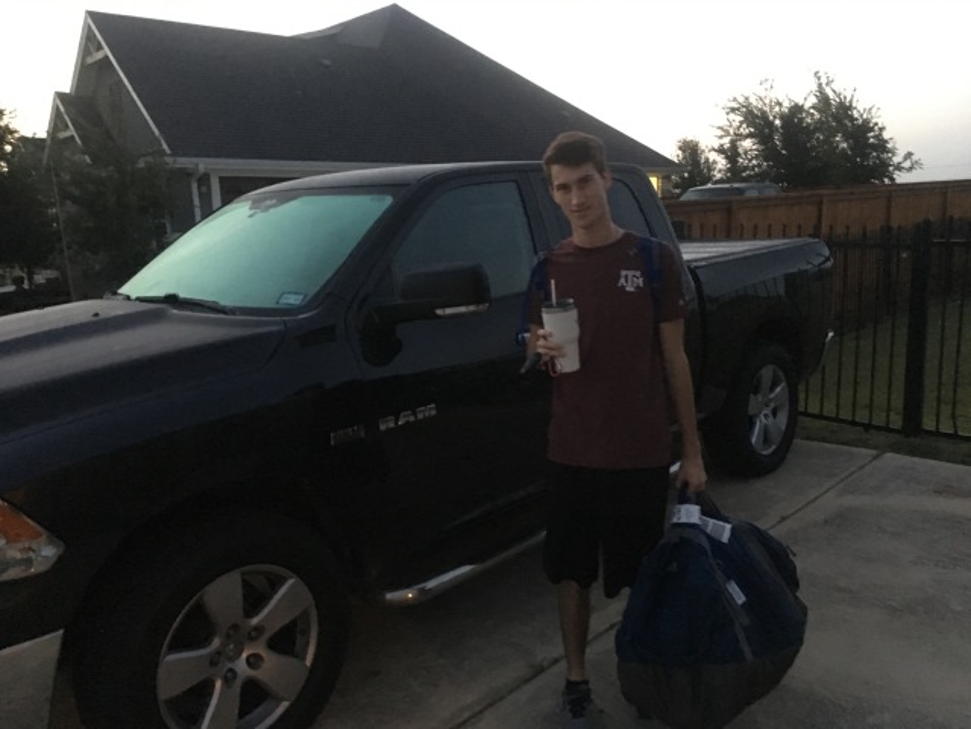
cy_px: 364
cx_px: 486
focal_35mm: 29
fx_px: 813
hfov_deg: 61.7
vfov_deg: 48.2
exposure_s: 1/15
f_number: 2.2
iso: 640
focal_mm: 4.15
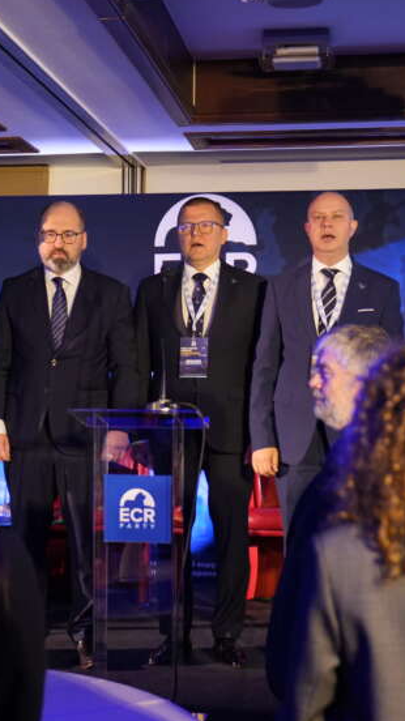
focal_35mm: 70
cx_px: 128
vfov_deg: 30.2
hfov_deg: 17.2
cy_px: 345
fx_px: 1338
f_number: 2.8
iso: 1600
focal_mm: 36
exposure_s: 1/200
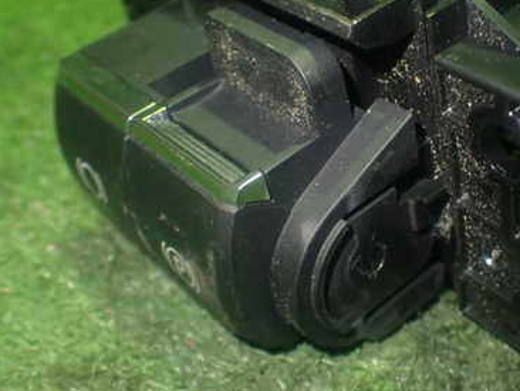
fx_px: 887
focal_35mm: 59
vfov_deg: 24.8
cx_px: 355
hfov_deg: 32.4
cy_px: 151
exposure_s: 1/40
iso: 500
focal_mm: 6.37
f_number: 2.5
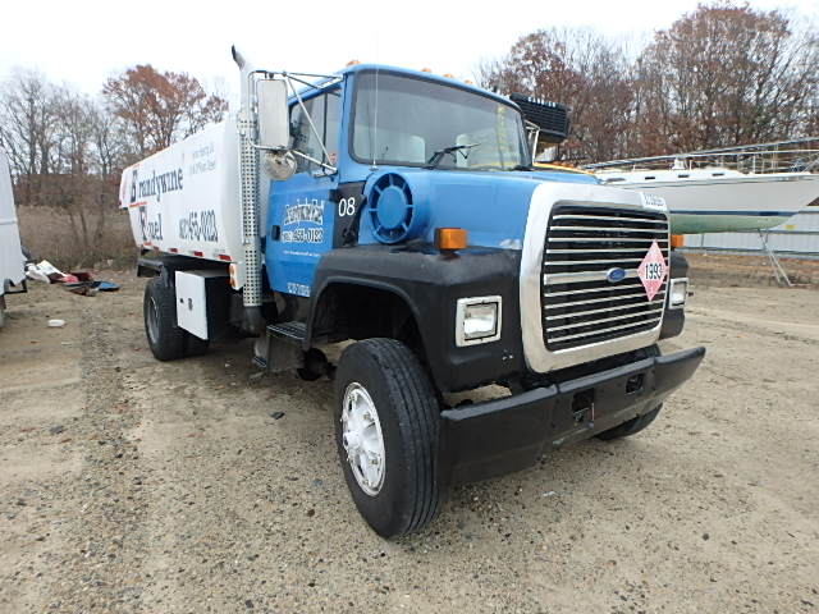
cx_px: 410
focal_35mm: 21
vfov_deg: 63.4
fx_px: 497
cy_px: 307
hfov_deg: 79.0
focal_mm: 3.7
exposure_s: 1/100
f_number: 3.5
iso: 125
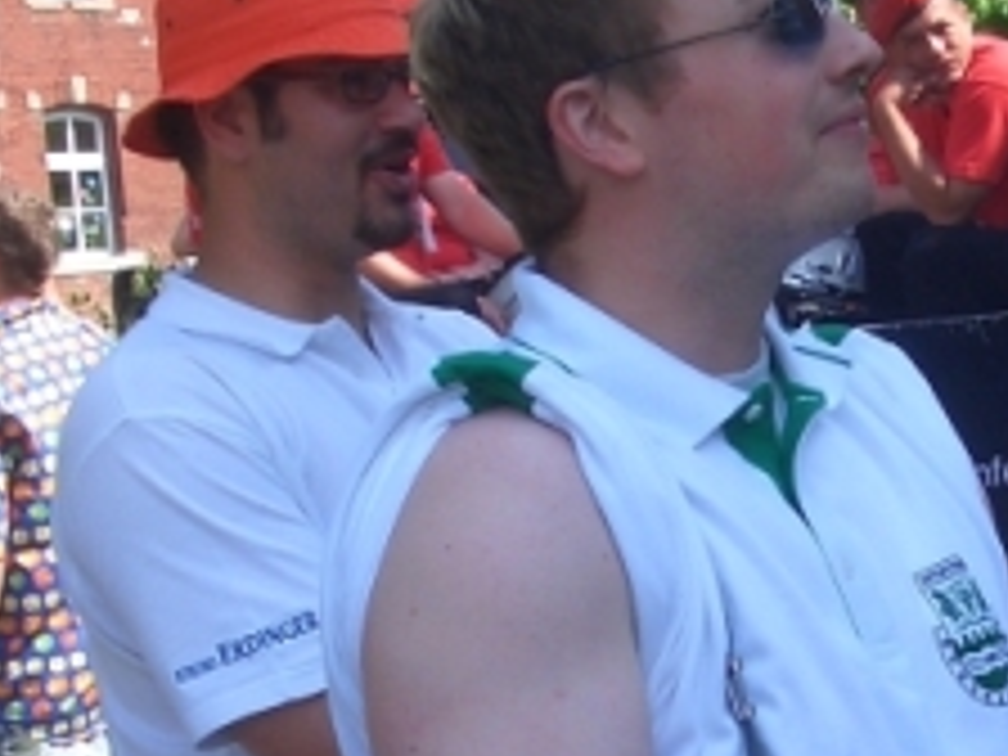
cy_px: 562
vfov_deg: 14.7
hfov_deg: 19.3
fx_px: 2912
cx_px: 914
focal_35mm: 100
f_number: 4.3
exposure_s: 1/250
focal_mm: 5.8
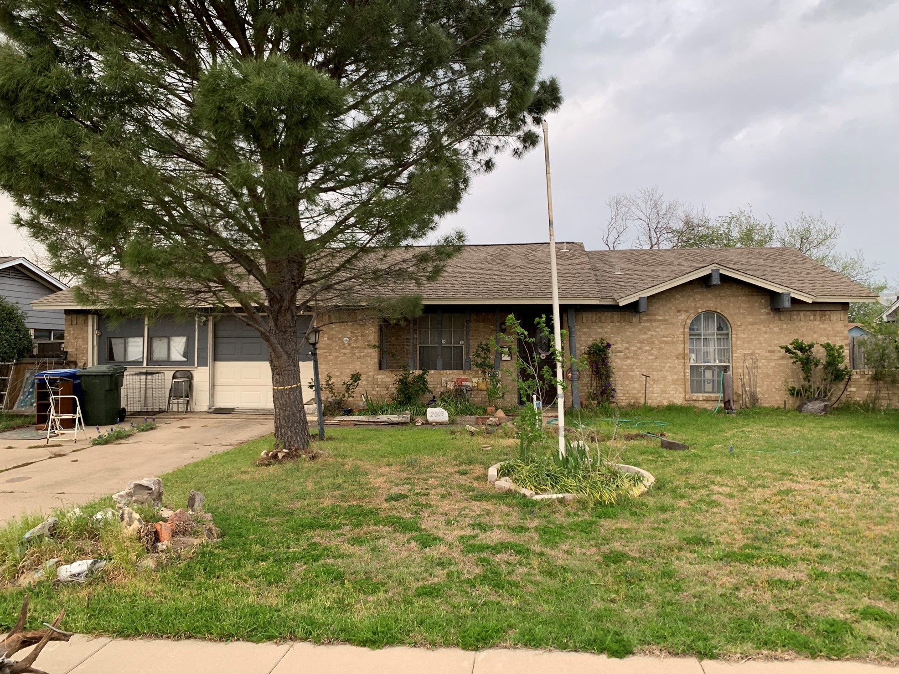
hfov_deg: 65.3
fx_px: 701
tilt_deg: +4.0
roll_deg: -0.4
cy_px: 328
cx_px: 454
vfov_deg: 51.3
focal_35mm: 27
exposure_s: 1/121
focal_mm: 4.25
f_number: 1.8
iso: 64
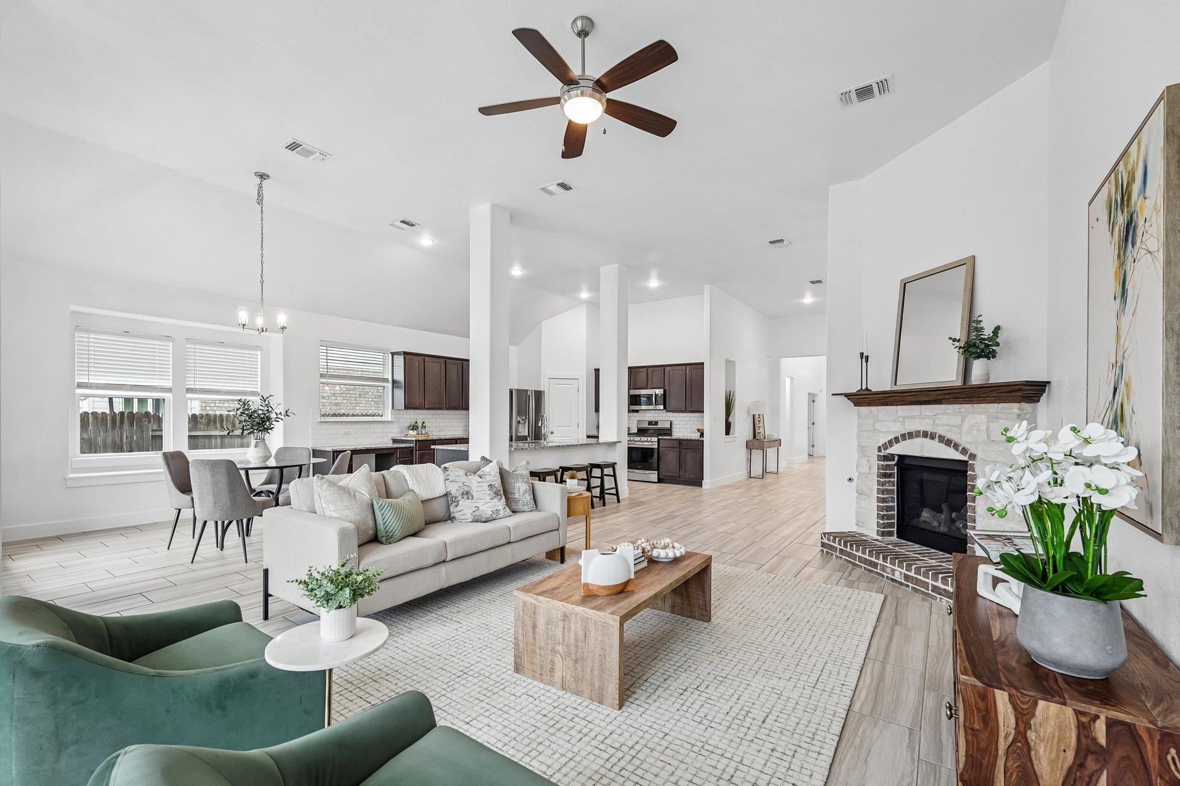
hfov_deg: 100.4
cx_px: 585
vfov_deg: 77.2
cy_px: 417
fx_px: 492
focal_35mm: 15
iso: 400
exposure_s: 1/15
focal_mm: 14
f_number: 8
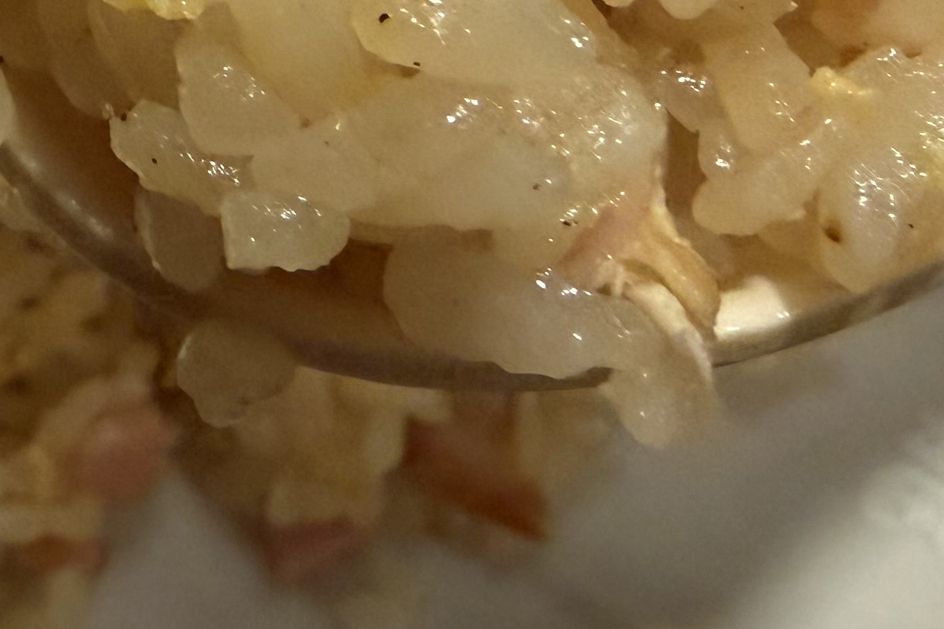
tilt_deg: -56.5
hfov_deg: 25.4
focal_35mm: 78
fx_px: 2045
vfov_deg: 16.2
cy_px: -278
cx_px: 153
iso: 320
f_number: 2.2
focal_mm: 2.22
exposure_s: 1/50
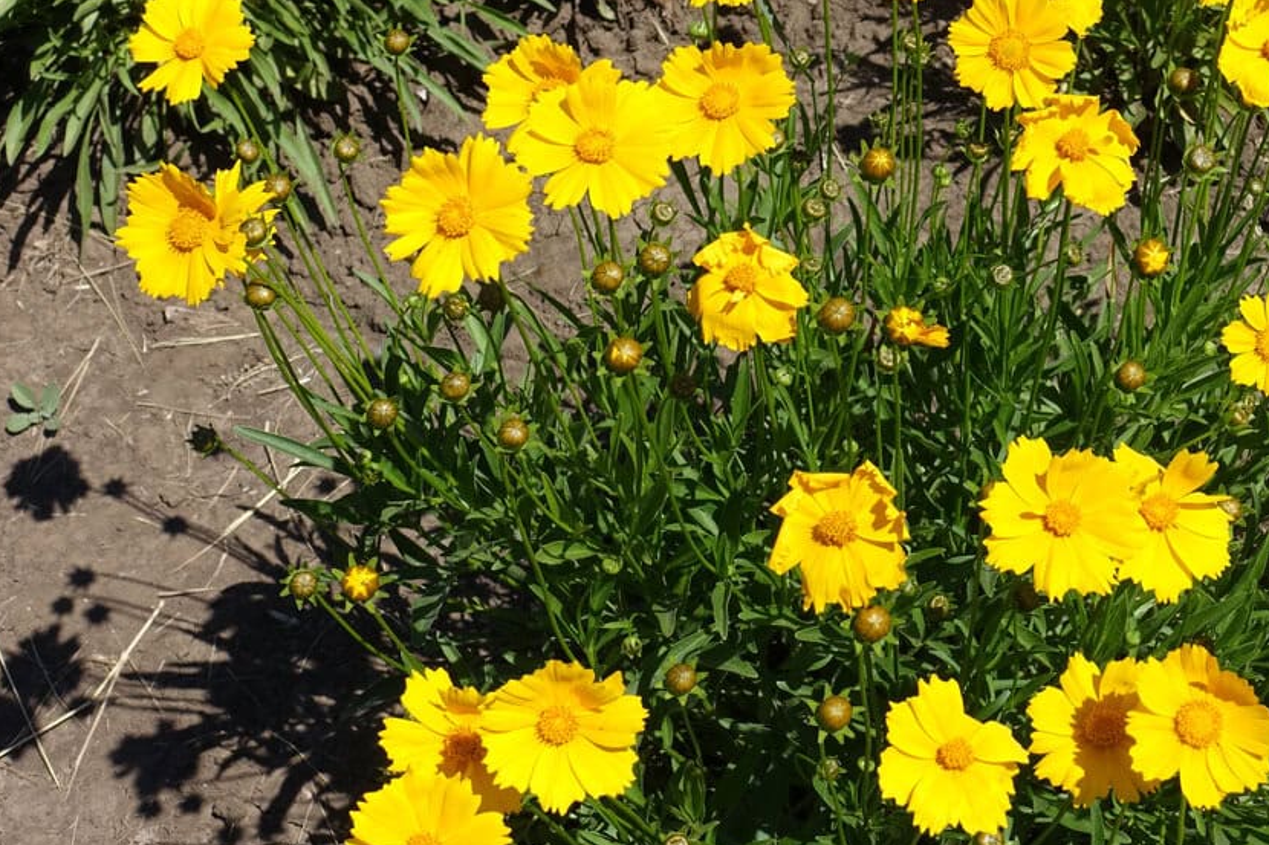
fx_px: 2502
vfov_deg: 19.2
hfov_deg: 28.1
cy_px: 391
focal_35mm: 71
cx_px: 940
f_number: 5.6
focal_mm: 17.1
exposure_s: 1/640
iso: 125
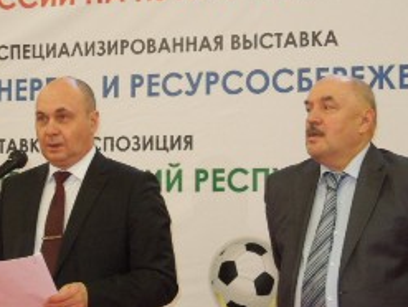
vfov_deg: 10.5
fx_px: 1676
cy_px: 190
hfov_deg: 13.8
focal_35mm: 142
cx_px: 106
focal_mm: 14.1
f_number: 4.5
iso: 800
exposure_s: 1/50
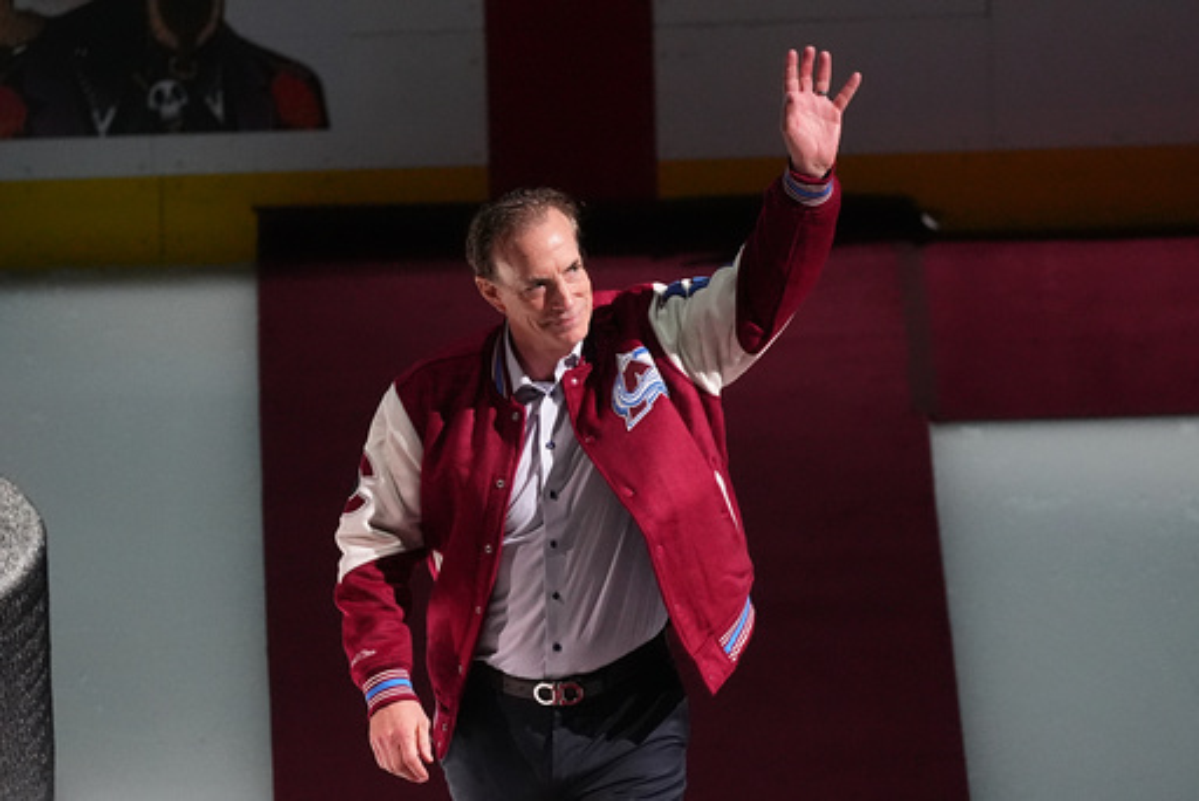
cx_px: 600
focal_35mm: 900
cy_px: 400
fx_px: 29991
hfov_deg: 2.3
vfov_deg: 1.5
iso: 6400
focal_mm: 600
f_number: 4
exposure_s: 1/500
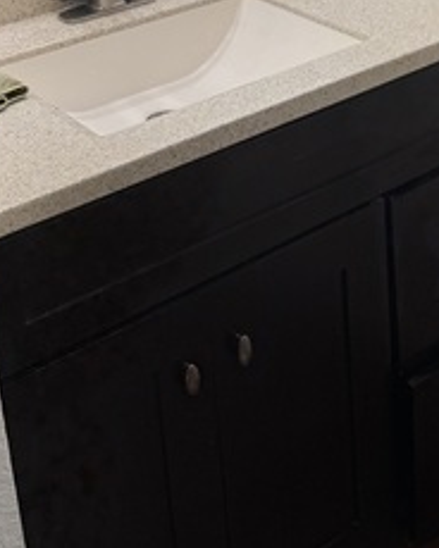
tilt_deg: -15.3
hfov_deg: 22.1
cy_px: -66
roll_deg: +3.1
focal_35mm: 68
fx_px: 1104
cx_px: 375
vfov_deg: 25.7
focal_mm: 6.76
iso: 64
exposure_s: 1/166
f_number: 1.78
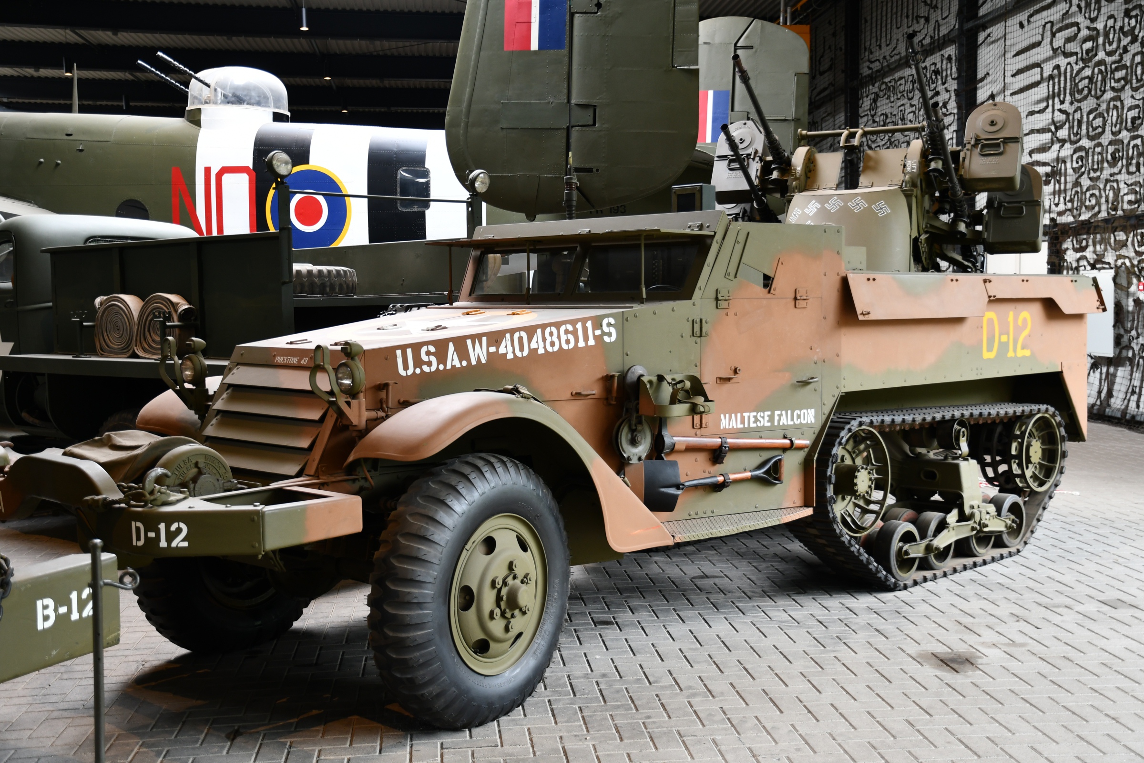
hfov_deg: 46.4
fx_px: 1335
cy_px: 382
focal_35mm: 42
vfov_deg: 31.9
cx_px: 572
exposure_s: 1/40
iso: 320
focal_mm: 28
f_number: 3.2
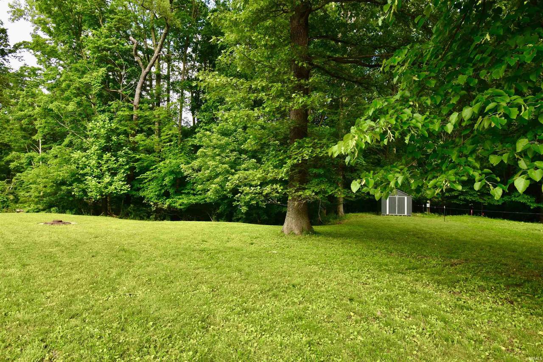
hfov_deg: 85.4
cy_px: 181
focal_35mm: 20
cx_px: 272
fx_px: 294
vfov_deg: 63.2
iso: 200
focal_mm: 13
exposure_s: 1/60
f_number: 10
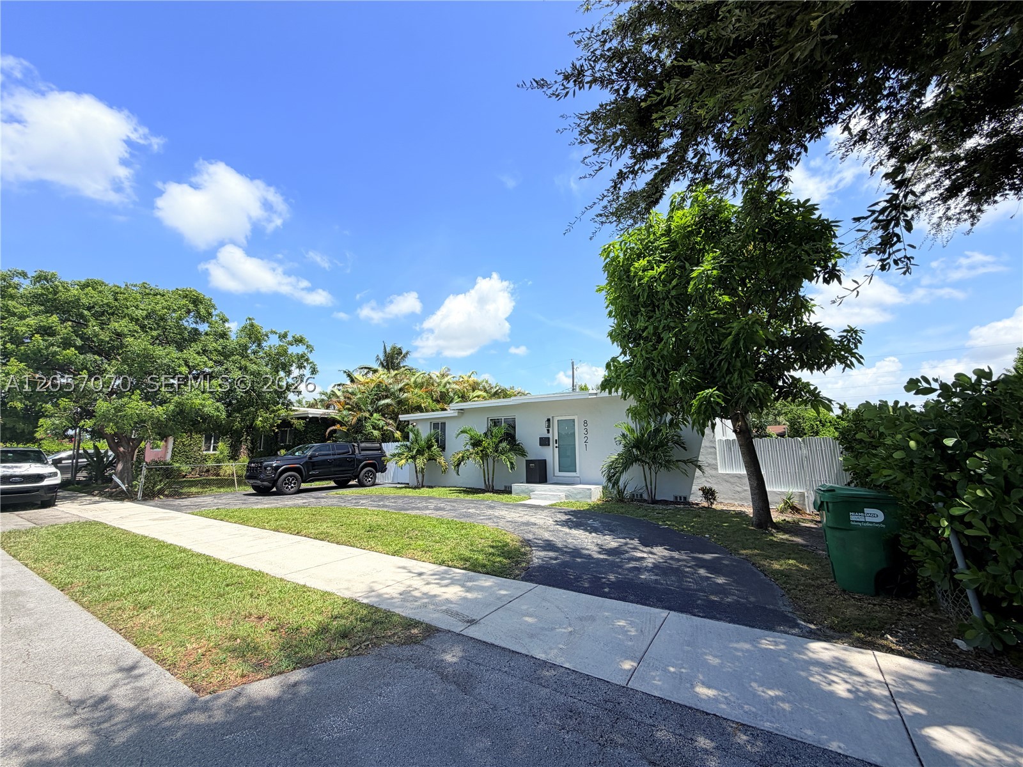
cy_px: 384
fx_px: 414
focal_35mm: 14
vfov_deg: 85.7
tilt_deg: +10.1
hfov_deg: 102.1
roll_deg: +0.6
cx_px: 512
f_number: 2.2
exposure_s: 1/770
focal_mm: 2.22
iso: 20
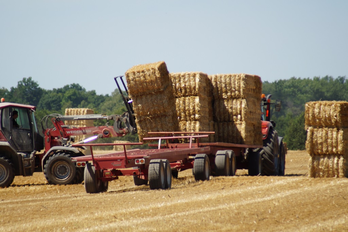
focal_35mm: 420
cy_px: 116
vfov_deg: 3.3
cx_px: 174
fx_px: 4058
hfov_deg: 4.9
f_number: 5.6
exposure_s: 1/500
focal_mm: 280
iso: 160
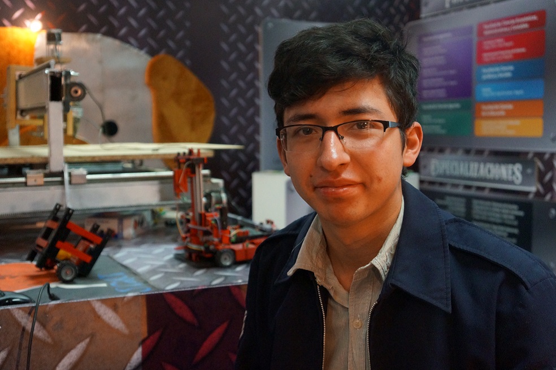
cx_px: 278
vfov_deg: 30.8
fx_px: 671
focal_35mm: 44
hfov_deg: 45.0
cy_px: 185
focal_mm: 29
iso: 2500
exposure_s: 1/160
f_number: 4
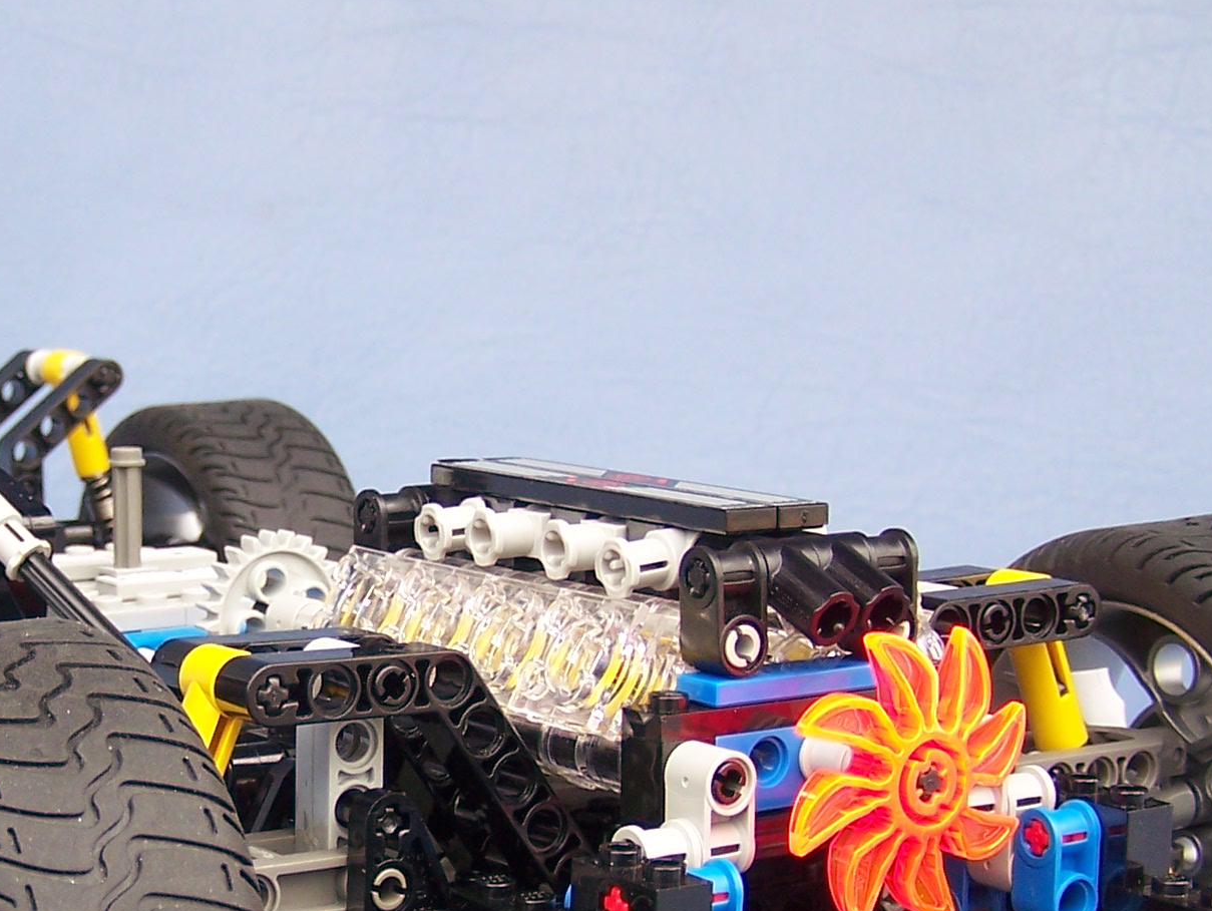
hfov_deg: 21.8
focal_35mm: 89
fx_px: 3119
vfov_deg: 16.5
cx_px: 285
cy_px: 740
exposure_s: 1/50
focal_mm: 6.3
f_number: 2.8
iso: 80
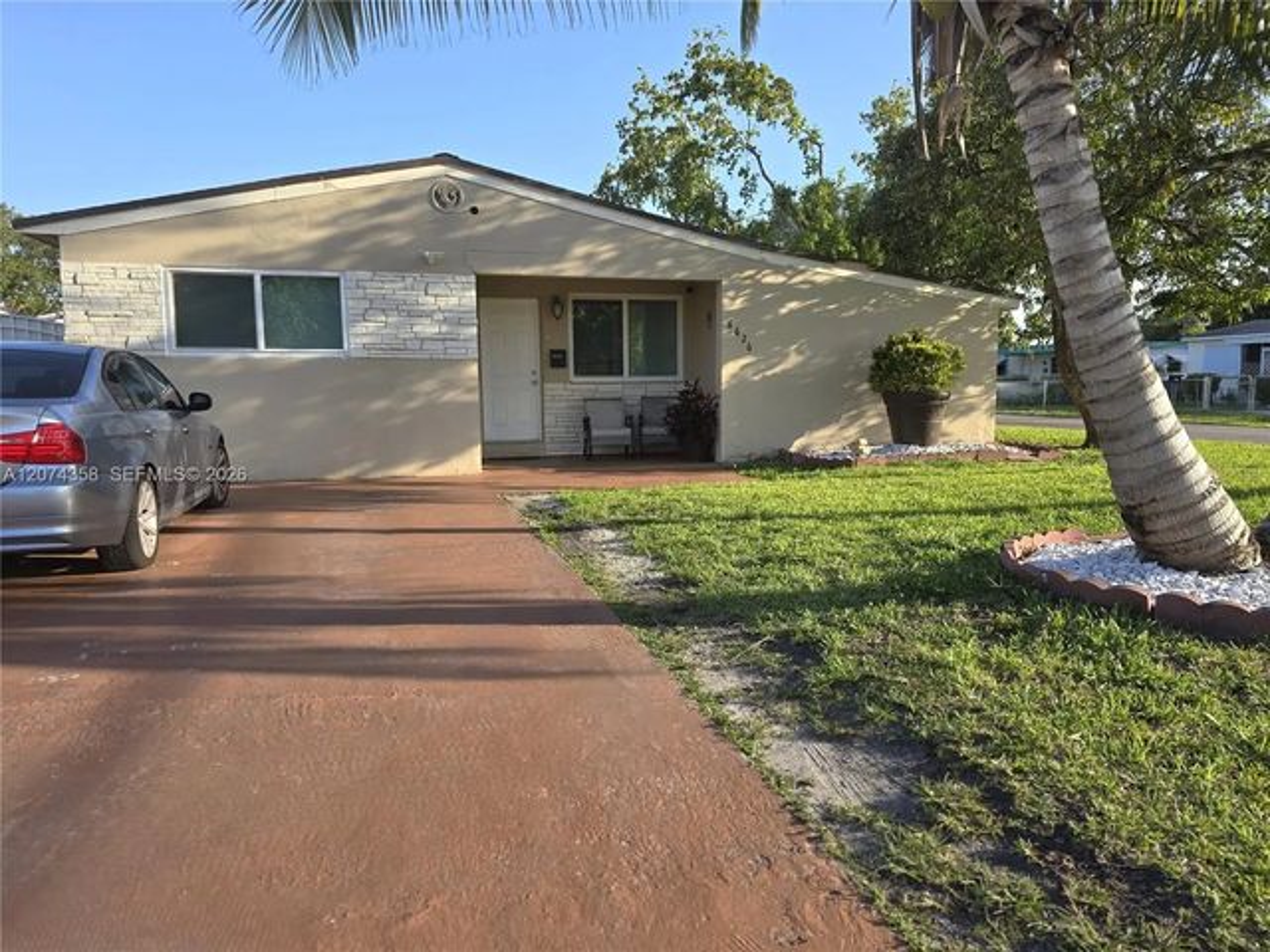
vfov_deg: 58.9
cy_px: 476
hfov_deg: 73.9
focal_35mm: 23
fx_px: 844
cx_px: 635
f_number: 1.7
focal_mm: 6.3
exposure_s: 1/273
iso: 12
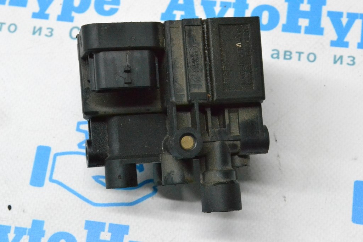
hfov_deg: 24.6
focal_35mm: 82
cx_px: 182
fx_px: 832
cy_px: 121
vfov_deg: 16.6
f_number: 11
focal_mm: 55
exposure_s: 1/160
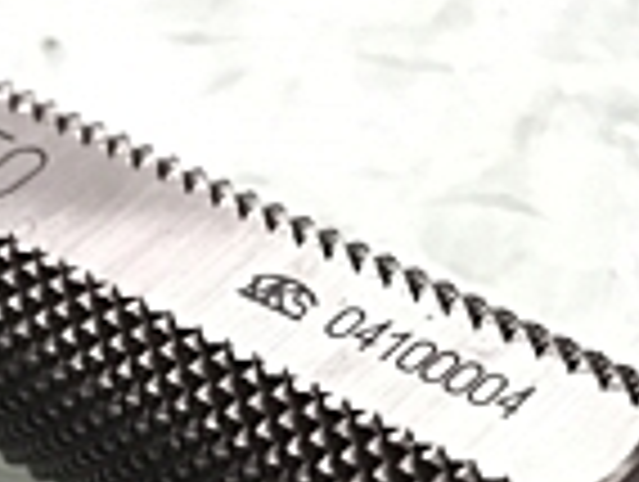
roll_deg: +1.1
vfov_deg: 11.5
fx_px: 2330
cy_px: 622
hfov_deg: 15.3
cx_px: 639
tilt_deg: -44.3
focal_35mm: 126
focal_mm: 3.99
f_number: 1.8
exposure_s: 1/15
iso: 50
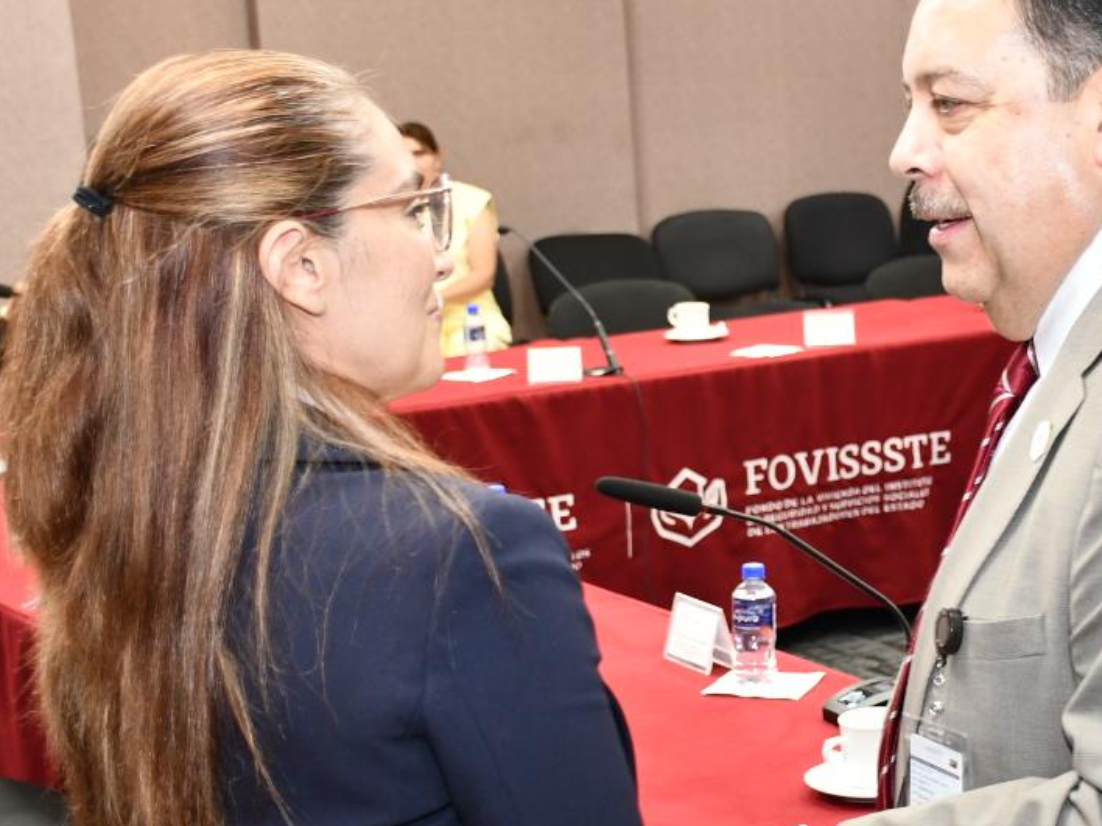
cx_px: 926
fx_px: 2801
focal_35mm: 88
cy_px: 557
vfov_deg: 16.7
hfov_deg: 21.9
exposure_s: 1/60
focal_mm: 27
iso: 1100
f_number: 4
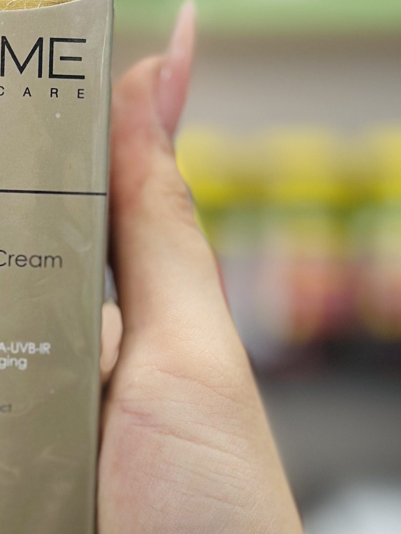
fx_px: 1884
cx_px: -12
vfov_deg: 16.1
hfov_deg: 12.0
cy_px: 396
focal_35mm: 122
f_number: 1.78
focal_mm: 6.86
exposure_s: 1/100
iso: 125
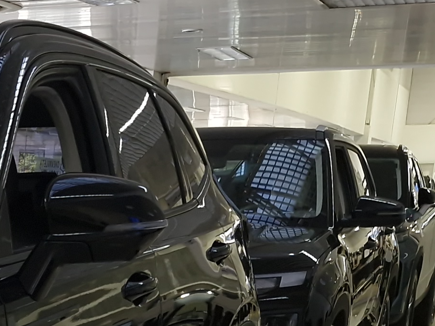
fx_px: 1269
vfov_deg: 13.4
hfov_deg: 16.9
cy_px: 552
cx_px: -281
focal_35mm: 101
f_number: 1.8
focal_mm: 5.54
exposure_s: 1/60
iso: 125
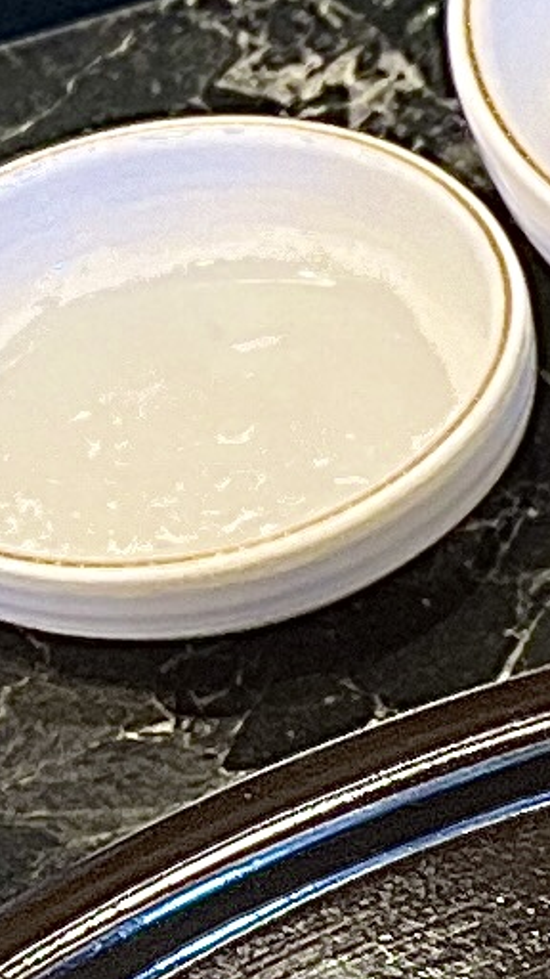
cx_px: 2460
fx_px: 5782
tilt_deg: -50.8
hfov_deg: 4.8
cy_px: 1317
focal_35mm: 223
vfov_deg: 9.5
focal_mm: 5.7
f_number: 1.5
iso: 64
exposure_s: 1/120
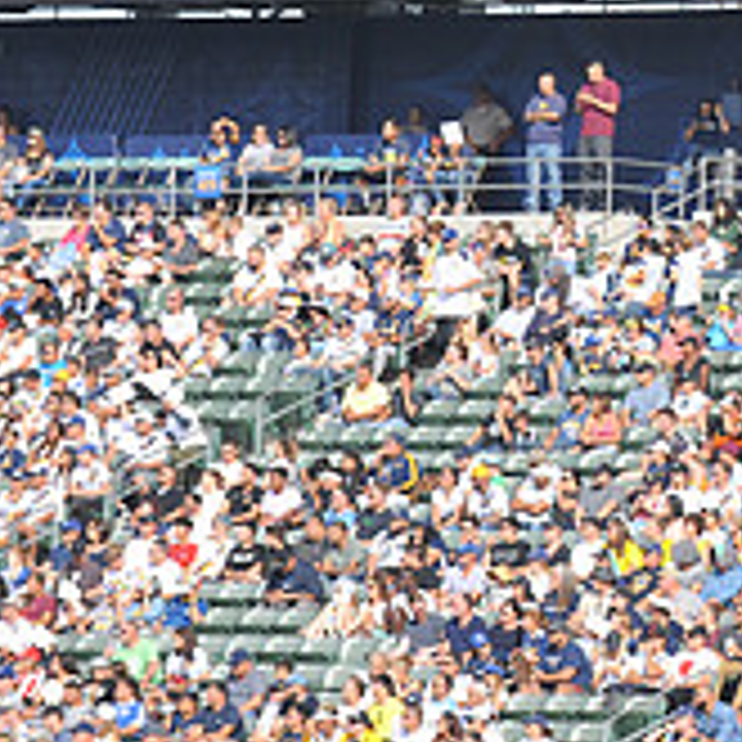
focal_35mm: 462
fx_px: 11204
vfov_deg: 3.8
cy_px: -112
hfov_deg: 3.8
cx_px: 1192
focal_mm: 155
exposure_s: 1/400
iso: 500
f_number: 10
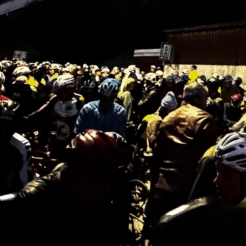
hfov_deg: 30.5
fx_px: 426
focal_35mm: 53
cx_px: 231
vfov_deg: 28.3
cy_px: -45
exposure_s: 1/30
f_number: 2.2
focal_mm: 2.22
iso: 2000
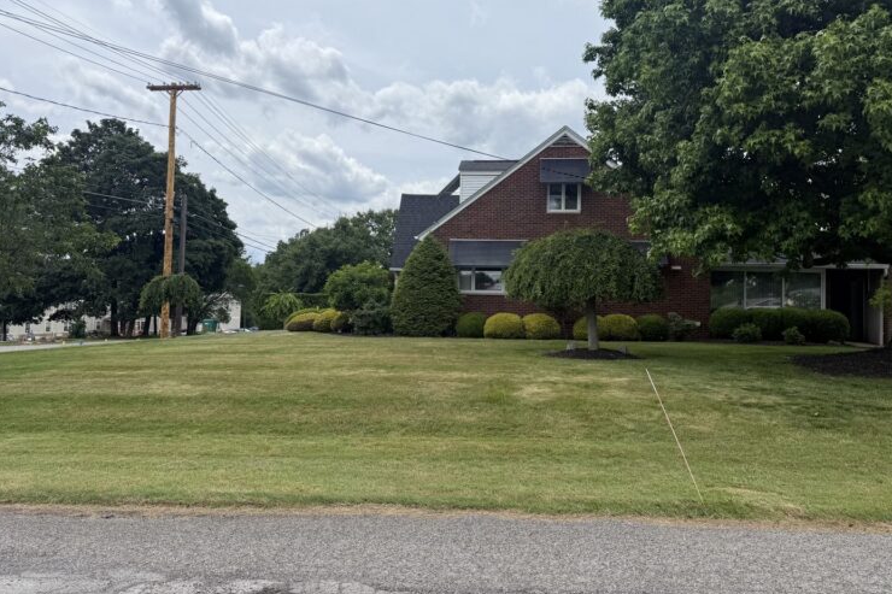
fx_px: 669
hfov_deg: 67.4
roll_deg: -1.1
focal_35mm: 27
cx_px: 458
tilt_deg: +2.0
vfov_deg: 47.9
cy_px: 283
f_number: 1.78
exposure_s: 1/6711
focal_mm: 6.76
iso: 80
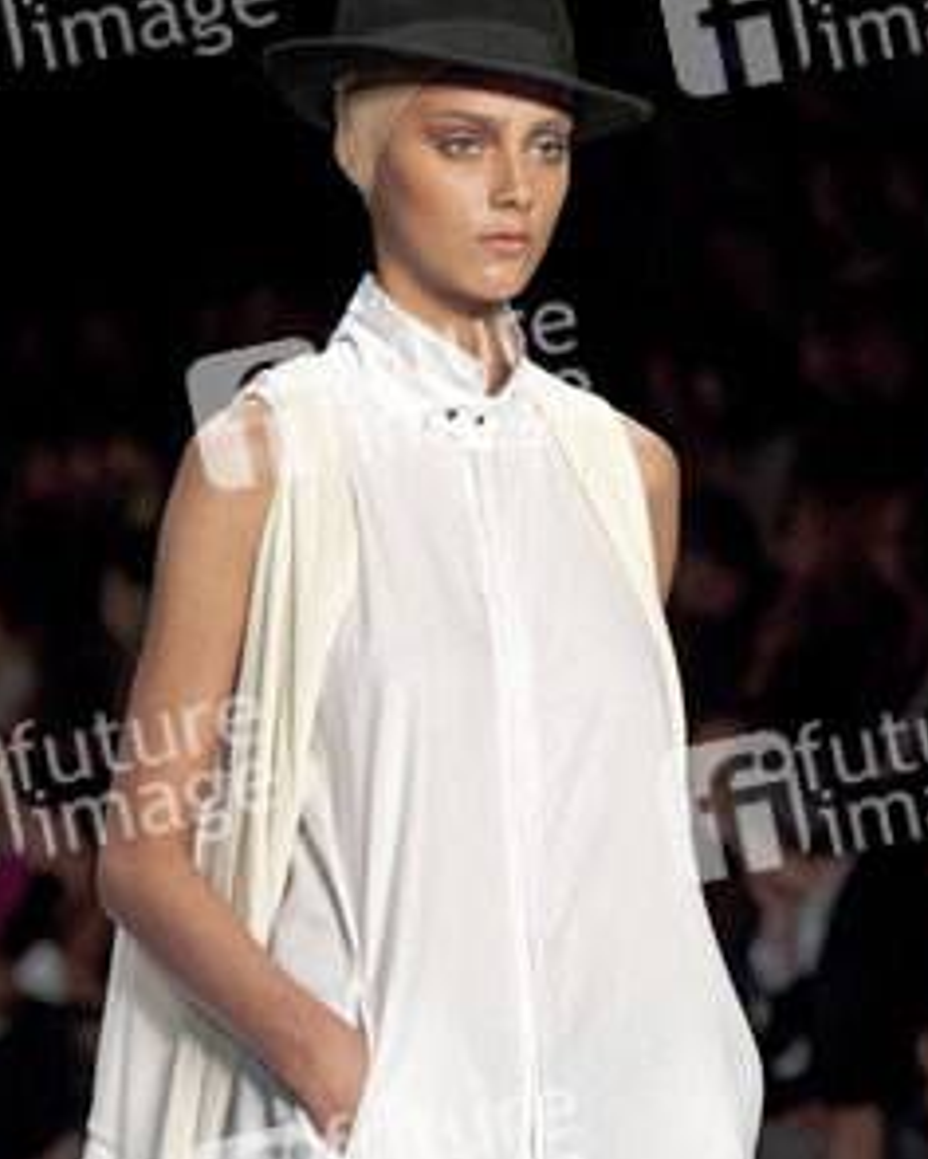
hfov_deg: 7.8
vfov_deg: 9.8
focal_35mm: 197
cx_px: 503
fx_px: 6763
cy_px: 593
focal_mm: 155
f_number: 7.1
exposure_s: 1/250
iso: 1600
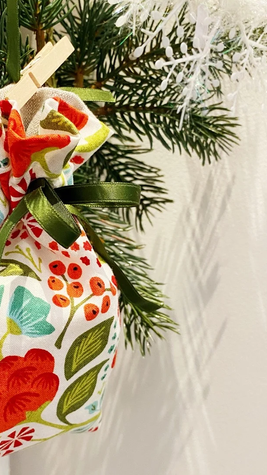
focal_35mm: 39
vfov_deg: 51.6
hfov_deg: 29.5
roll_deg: +1.0
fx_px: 491
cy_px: 236
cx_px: 41
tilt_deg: -16.6
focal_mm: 4.25
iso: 400
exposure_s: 1/50
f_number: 1.8
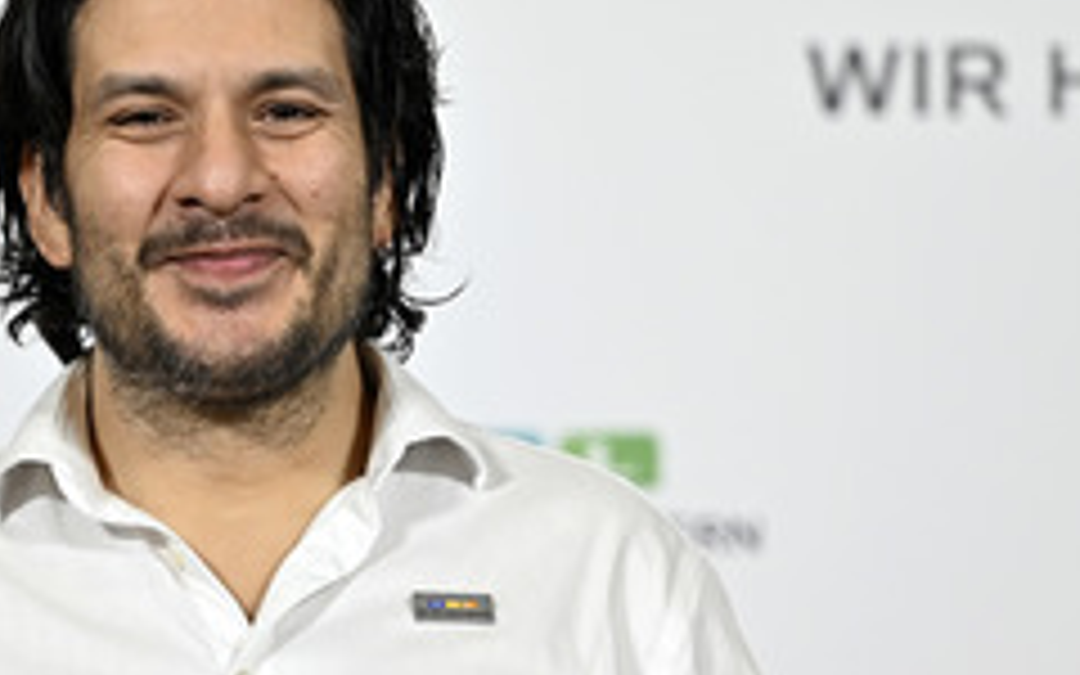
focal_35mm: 230
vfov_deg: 5.7
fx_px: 6770
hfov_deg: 9.1
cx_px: 218
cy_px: 454
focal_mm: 120
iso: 800
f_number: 2.8
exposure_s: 1/640
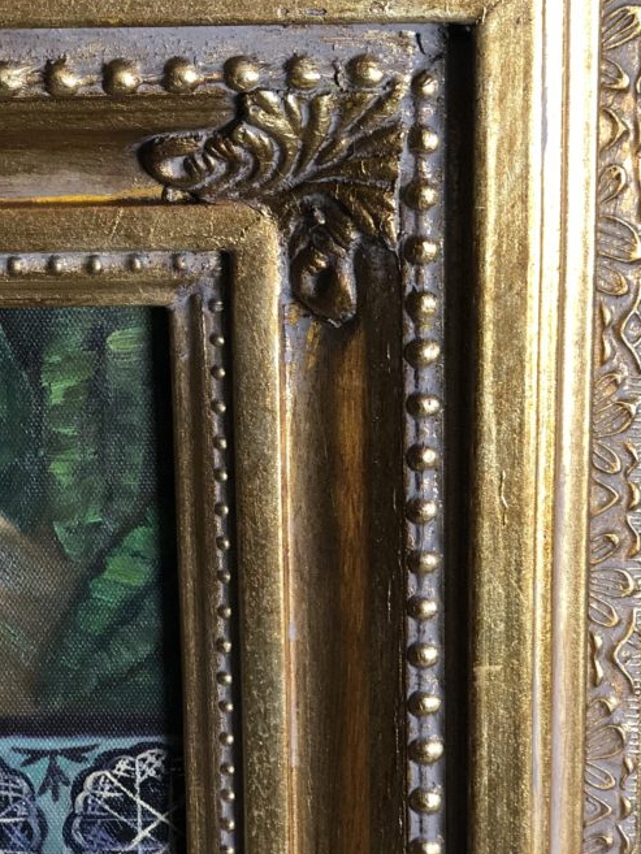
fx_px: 1999
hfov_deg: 18.2
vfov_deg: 24.1
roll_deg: +1.9
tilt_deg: -18.8
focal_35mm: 81
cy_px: 318
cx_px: 299
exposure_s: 1/20
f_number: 2.4
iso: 160
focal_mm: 6
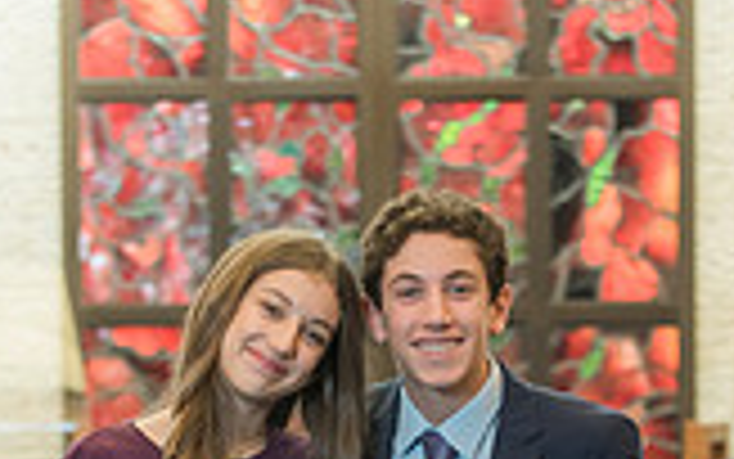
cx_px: 360
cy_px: 711
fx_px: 5083
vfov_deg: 5.1
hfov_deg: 8.3
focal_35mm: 254
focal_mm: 90
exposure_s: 1/100
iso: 1600
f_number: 3.5
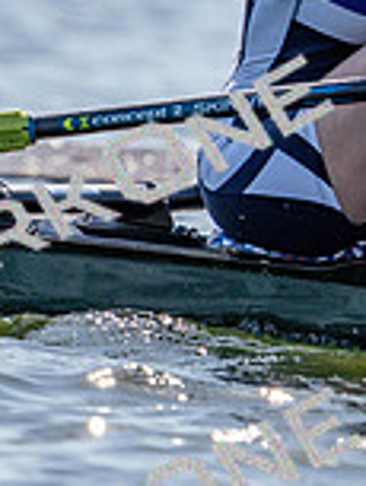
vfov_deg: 1.2
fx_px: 22651
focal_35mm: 1609
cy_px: 46
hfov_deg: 0.9
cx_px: 239
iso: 250
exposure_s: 1/2000
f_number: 6.3
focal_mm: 441
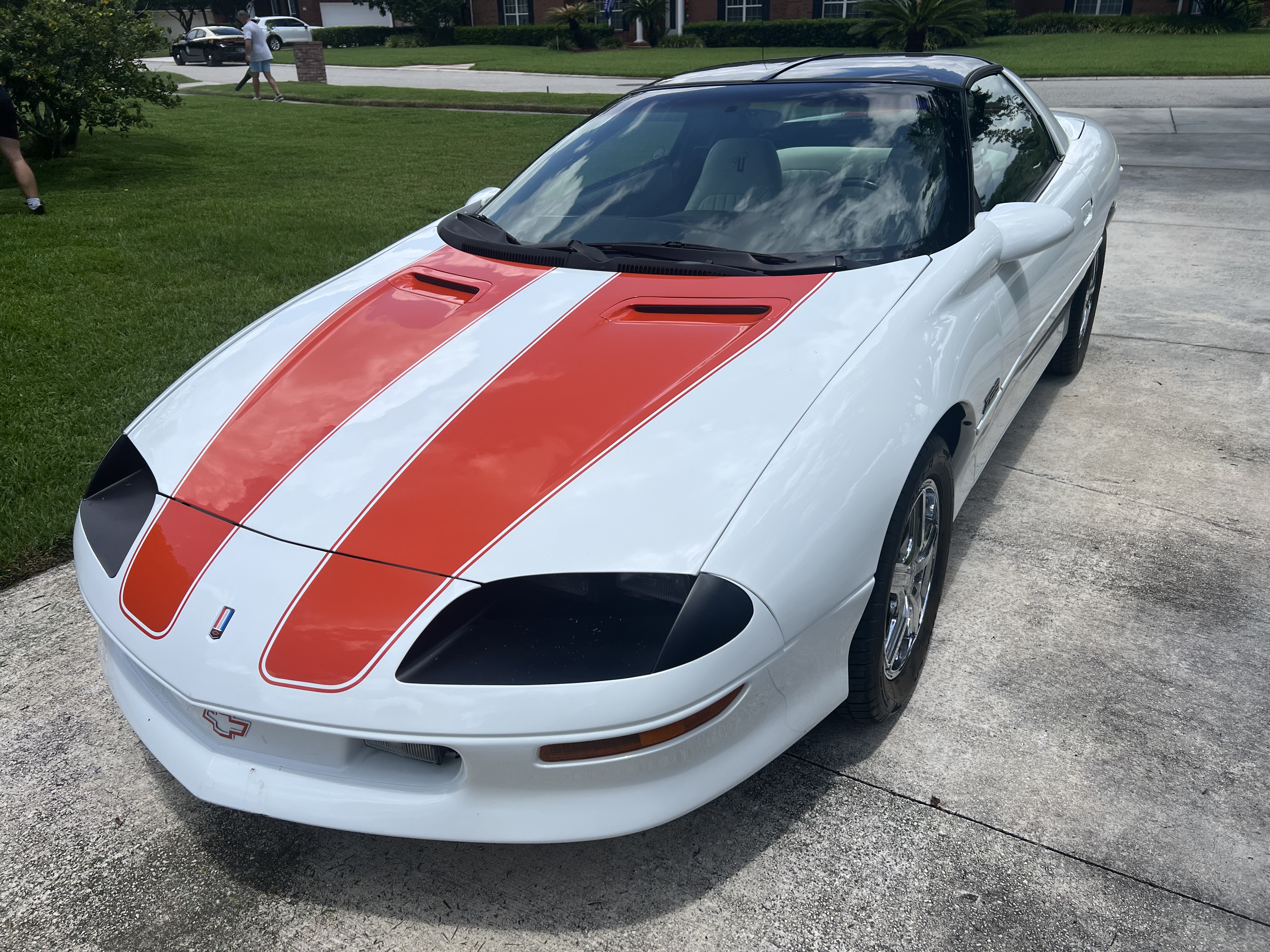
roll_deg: +1.8
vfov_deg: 53.1
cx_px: 635
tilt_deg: -26.1
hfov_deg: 67.3
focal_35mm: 26
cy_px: 476
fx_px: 954
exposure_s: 1/6993
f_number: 1.5
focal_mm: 5.7
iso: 50
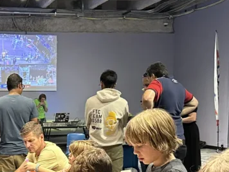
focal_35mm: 69
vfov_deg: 21.1
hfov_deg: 27.1
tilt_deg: -3.7
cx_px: 21
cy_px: 135
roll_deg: +0.7
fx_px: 456
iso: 500
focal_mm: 6.86
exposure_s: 1/60
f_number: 1.78
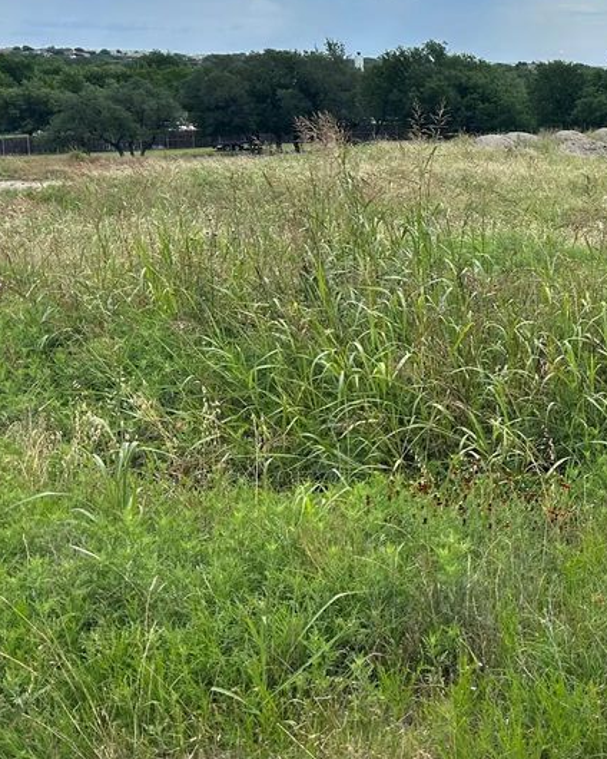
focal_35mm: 49
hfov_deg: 27.7
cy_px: 255
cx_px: 696
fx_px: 1100
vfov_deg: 37.6
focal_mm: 5.7
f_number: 1.5
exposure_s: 1/4444
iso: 50
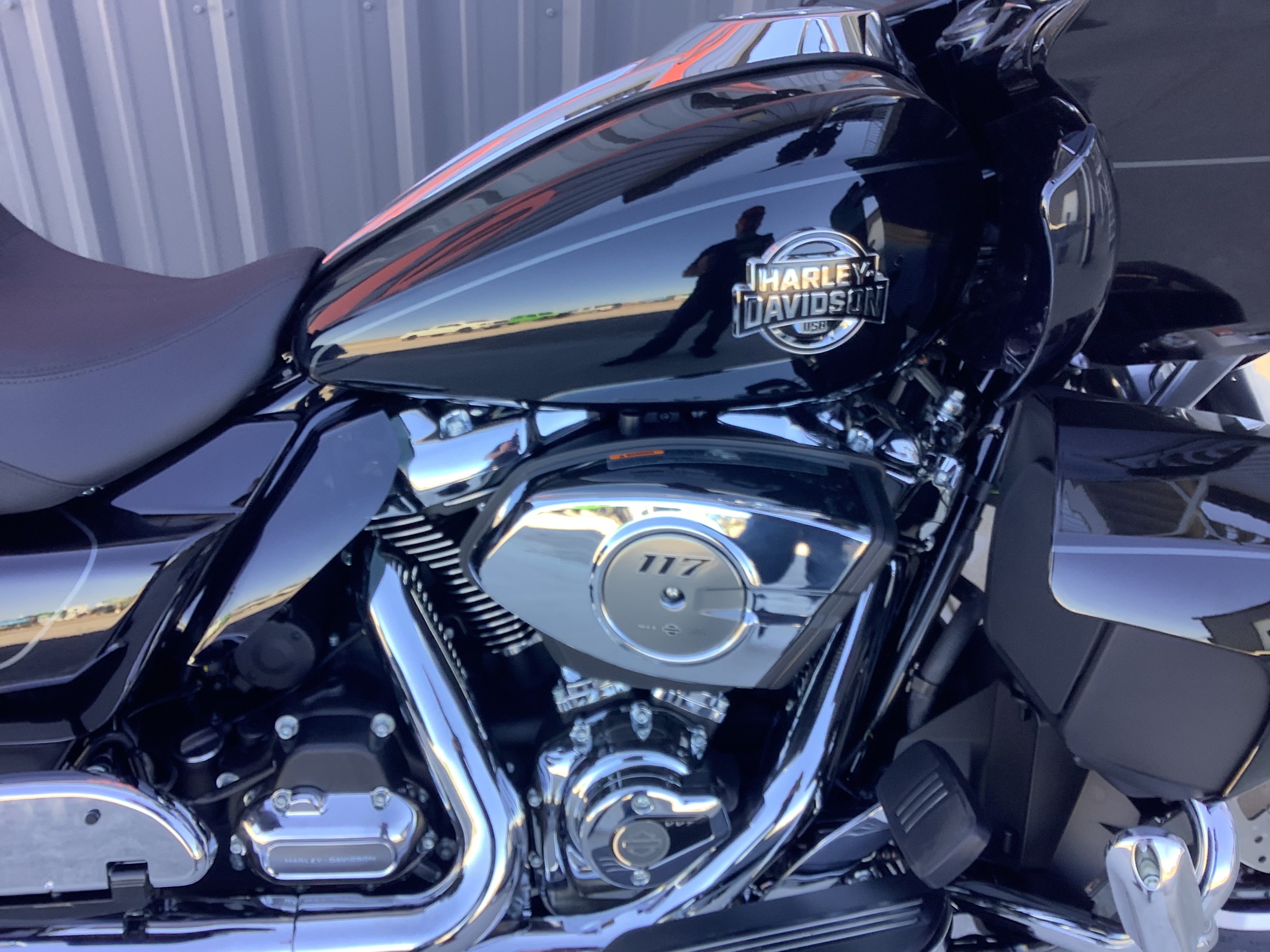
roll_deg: -4.7
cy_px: 476
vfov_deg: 45.4
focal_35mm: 31
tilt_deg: -34.7
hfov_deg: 58.4
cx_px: 635
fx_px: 1137
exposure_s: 1/100
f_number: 2.4
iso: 50
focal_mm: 3.3
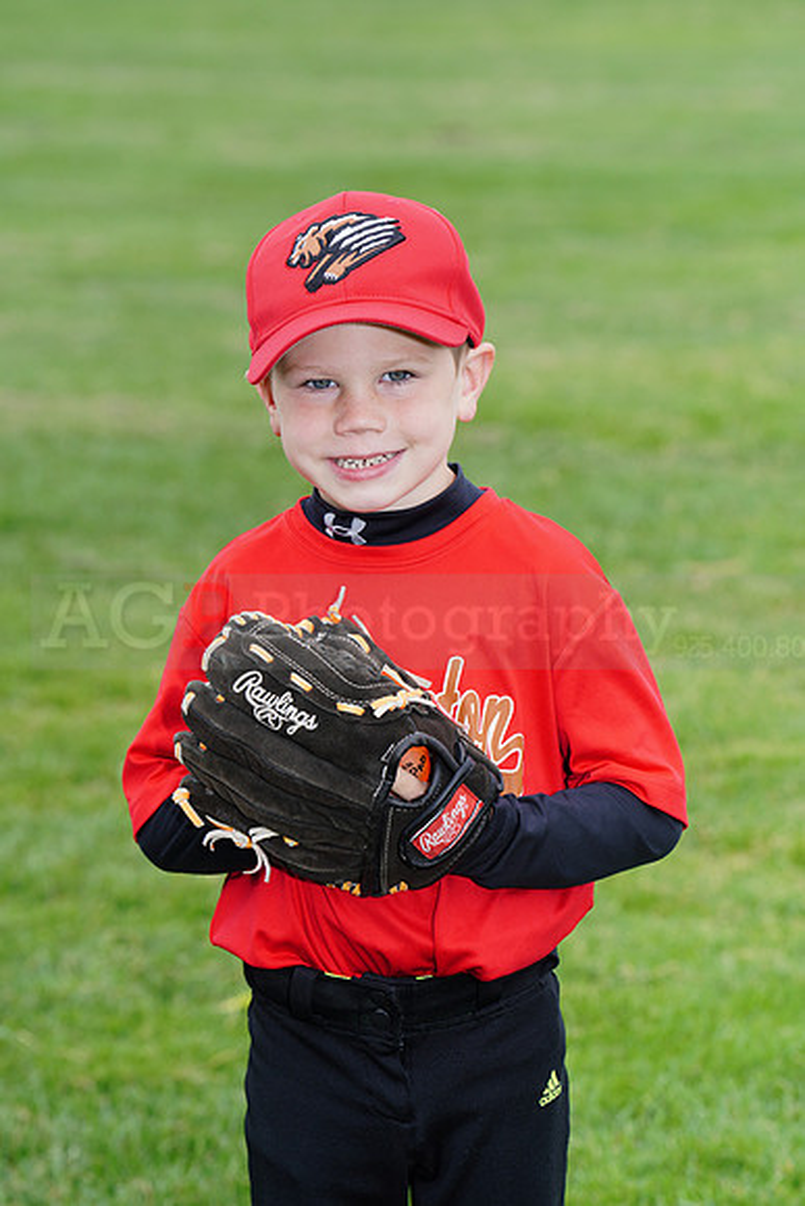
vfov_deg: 10.3
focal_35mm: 200
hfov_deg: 6.9
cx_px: 402
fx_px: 6704
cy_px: 603
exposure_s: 1/200
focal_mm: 200
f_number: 9
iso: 200
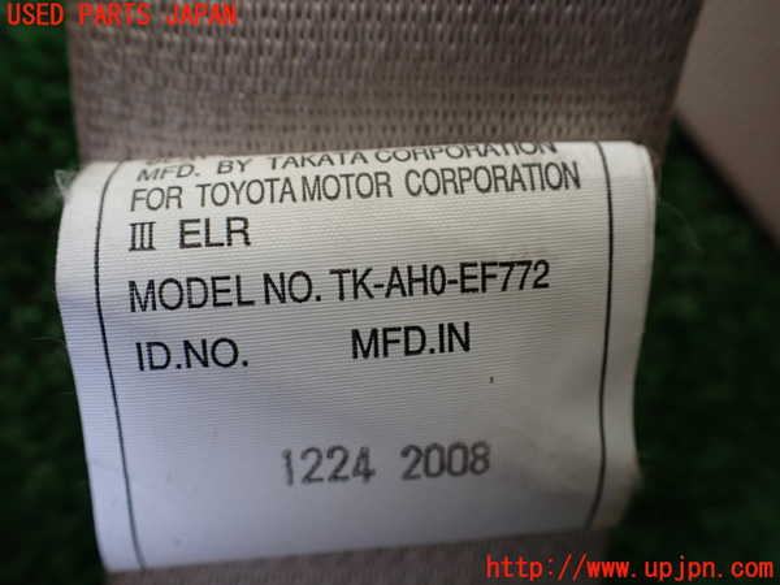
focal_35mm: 30
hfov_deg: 60.0
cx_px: 390
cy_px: 292
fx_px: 676
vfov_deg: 46.8
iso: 250
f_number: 2.3
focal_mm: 5.4
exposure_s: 1/125
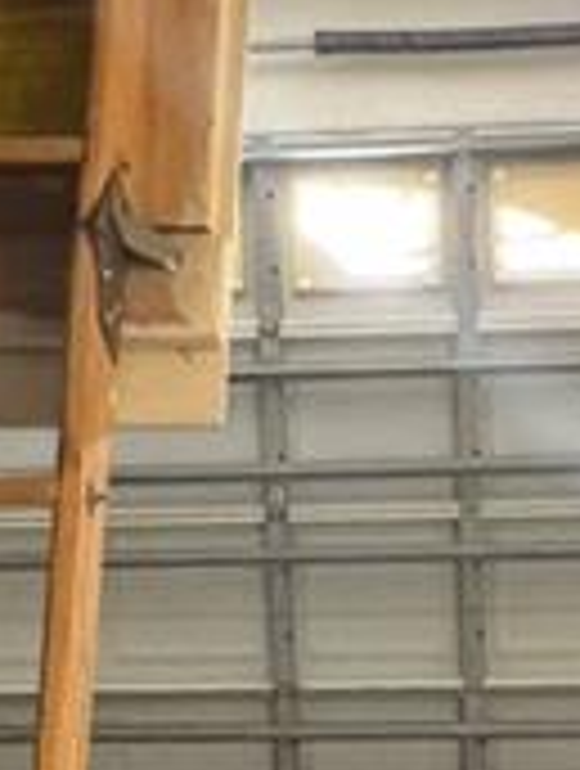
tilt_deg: -15.1
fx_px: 2025
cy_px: 991
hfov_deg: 16.3
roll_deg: +2.2
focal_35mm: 91
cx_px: 396
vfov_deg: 19.8
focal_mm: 1.57
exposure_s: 1/60
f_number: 1.8
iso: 250
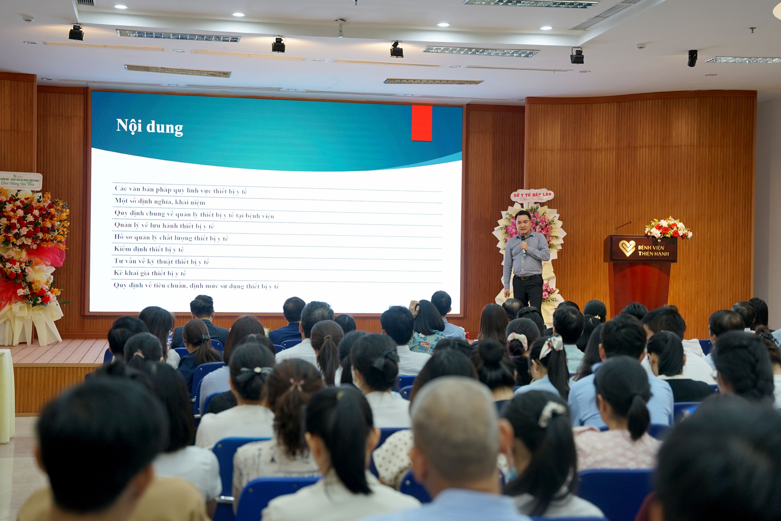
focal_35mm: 58
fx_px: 1247
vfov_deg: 23.6
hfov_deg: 34.8
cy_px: 260
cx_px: 390
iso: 320
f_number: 3.2
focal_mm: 57.5
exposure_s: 1/60
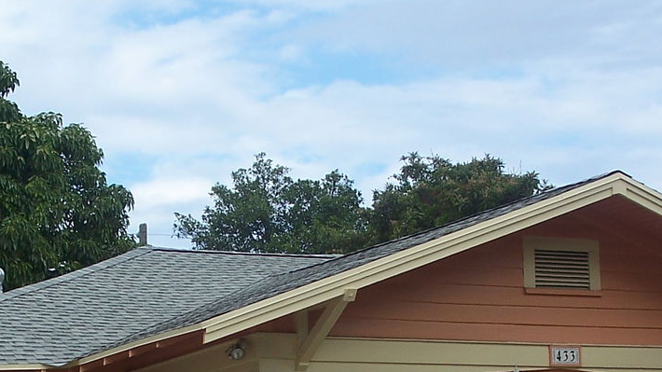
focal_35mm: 109
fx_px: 1913
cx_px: 273
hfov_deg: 19.6
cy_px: 443
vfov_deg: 10.9
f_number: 4
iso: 64
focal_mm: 7.8
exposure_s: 1/400
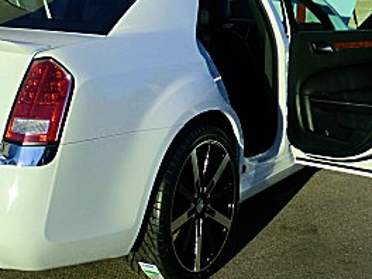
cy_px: 127
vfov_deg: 23.3
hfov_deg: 30.6
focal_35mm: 63
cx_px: 141
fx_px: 677
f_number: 7.8
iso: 64
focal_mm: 4.65
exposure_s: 1/200
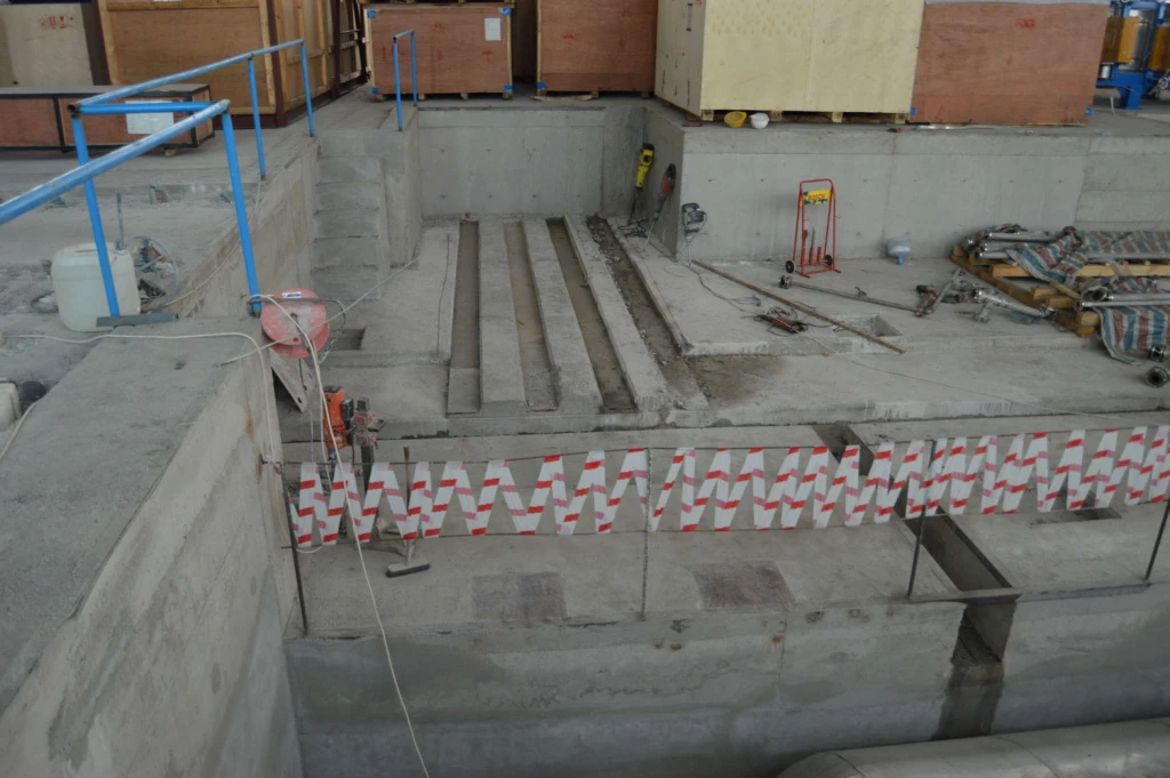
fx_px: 877
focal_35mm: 27
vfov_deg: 47.9
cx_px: 585
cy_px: 389
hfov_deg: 67.4
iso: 400
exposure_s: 1/60
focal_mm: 18
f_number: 3.5
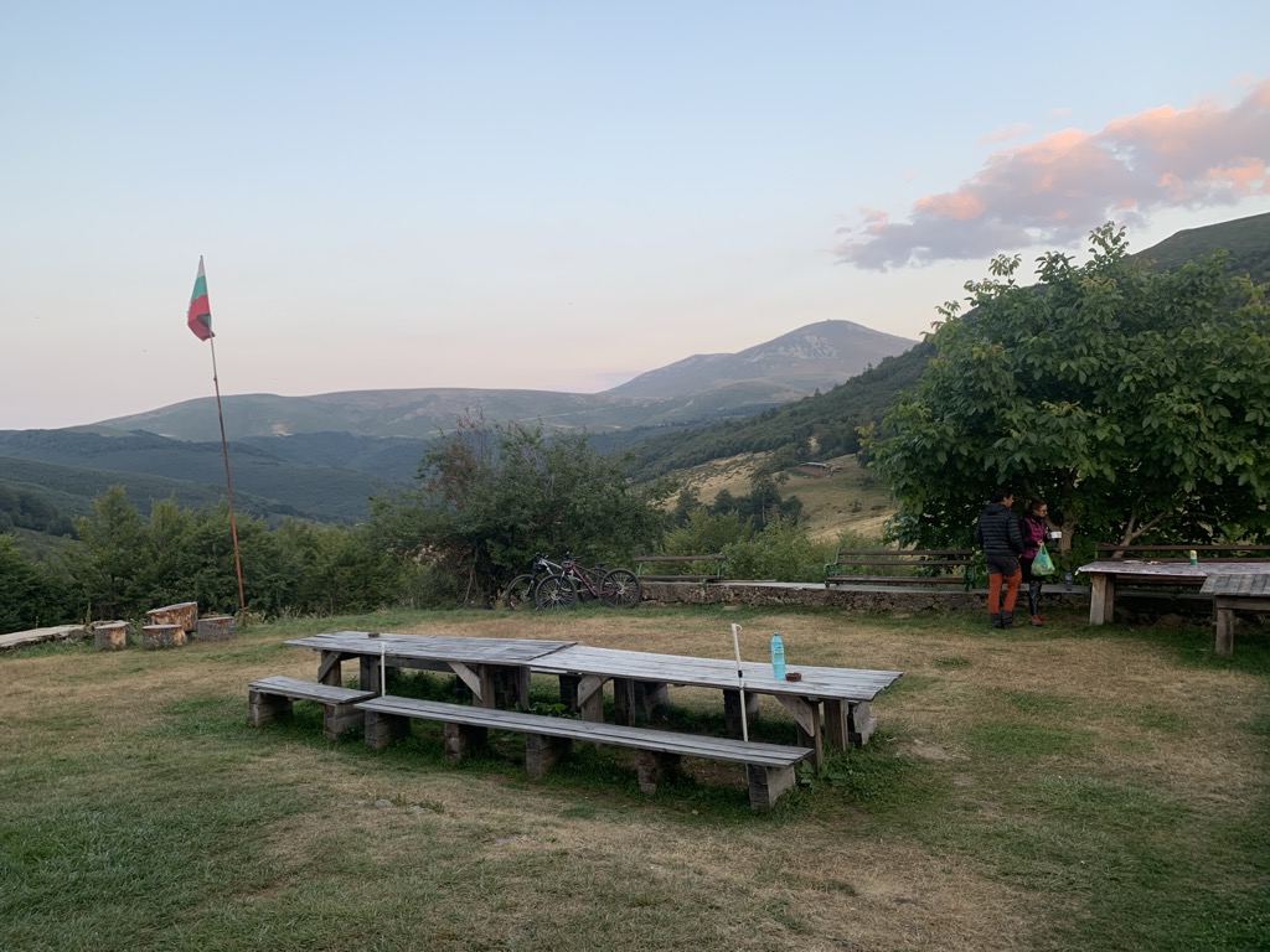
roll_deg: +3.4
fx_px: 954
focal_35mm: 26
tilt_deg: -0.6
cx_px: 635
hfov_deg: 67.3
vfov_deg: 53.1
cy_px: 476
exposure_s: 1/122
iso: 25
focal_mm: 4.25
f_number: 1.8
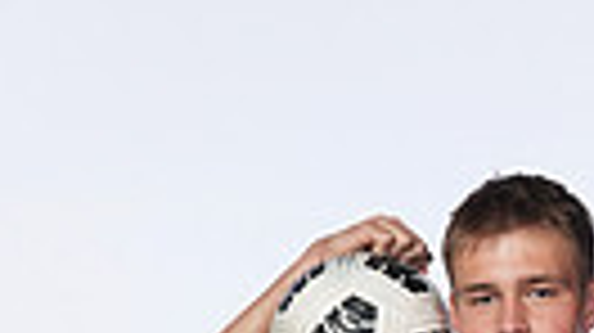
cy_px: 855
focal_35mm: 132
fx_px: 2077
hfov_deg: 16.1
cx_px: 482
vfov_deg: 8.3
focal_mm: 37
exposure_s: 1/250
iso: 800
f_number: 8
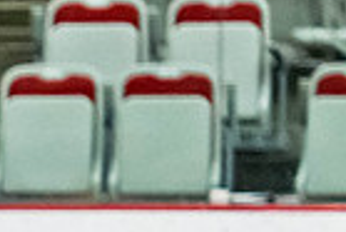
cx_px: -616
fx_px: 9400
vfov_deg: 1.4
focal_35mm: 977
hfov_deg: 2.1
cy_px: 463
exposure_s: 1/640
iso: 3200
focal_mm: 135
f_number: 2.8
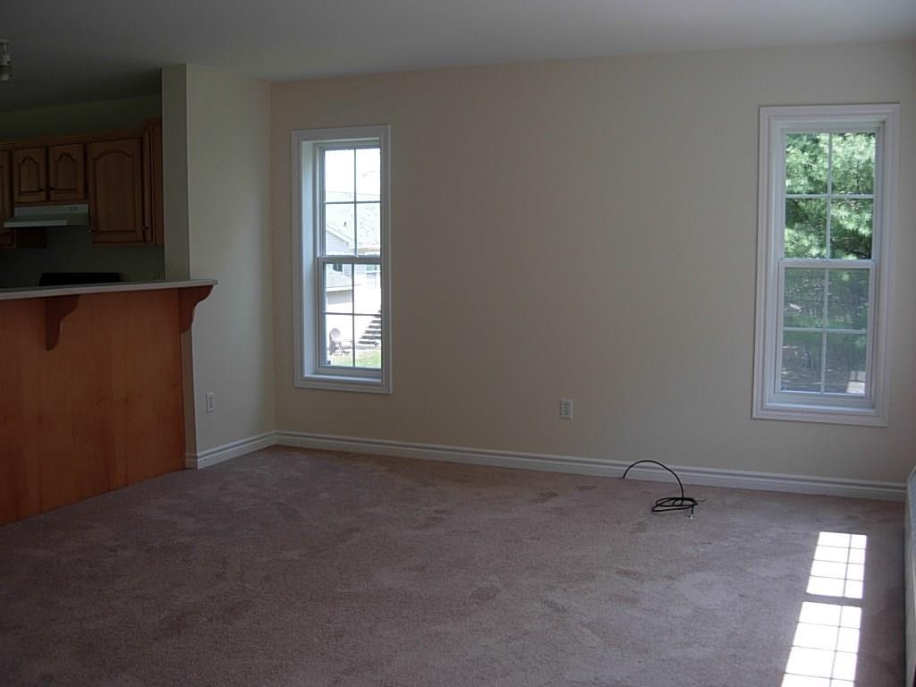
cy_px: 344
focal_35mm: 36
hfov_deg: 51.4
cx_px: 458
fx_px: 953
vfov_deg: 39.7
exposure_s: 1/98.7
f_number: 3
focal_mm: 7.5
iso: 50
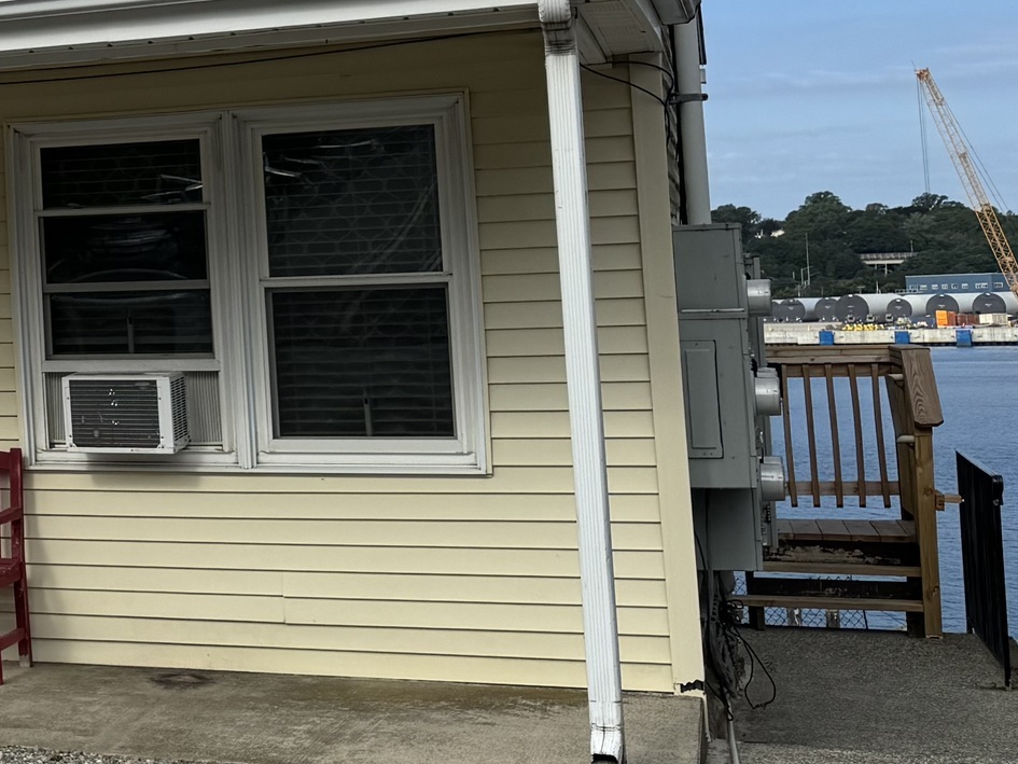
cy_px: 158
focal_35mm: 78
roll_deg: +1.5
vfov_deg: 18.7
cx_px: -620
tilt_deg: +3.6
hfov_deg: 20.4
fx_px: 2294
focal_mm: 6.76
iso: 80
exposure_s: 1/5814
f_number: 1.78
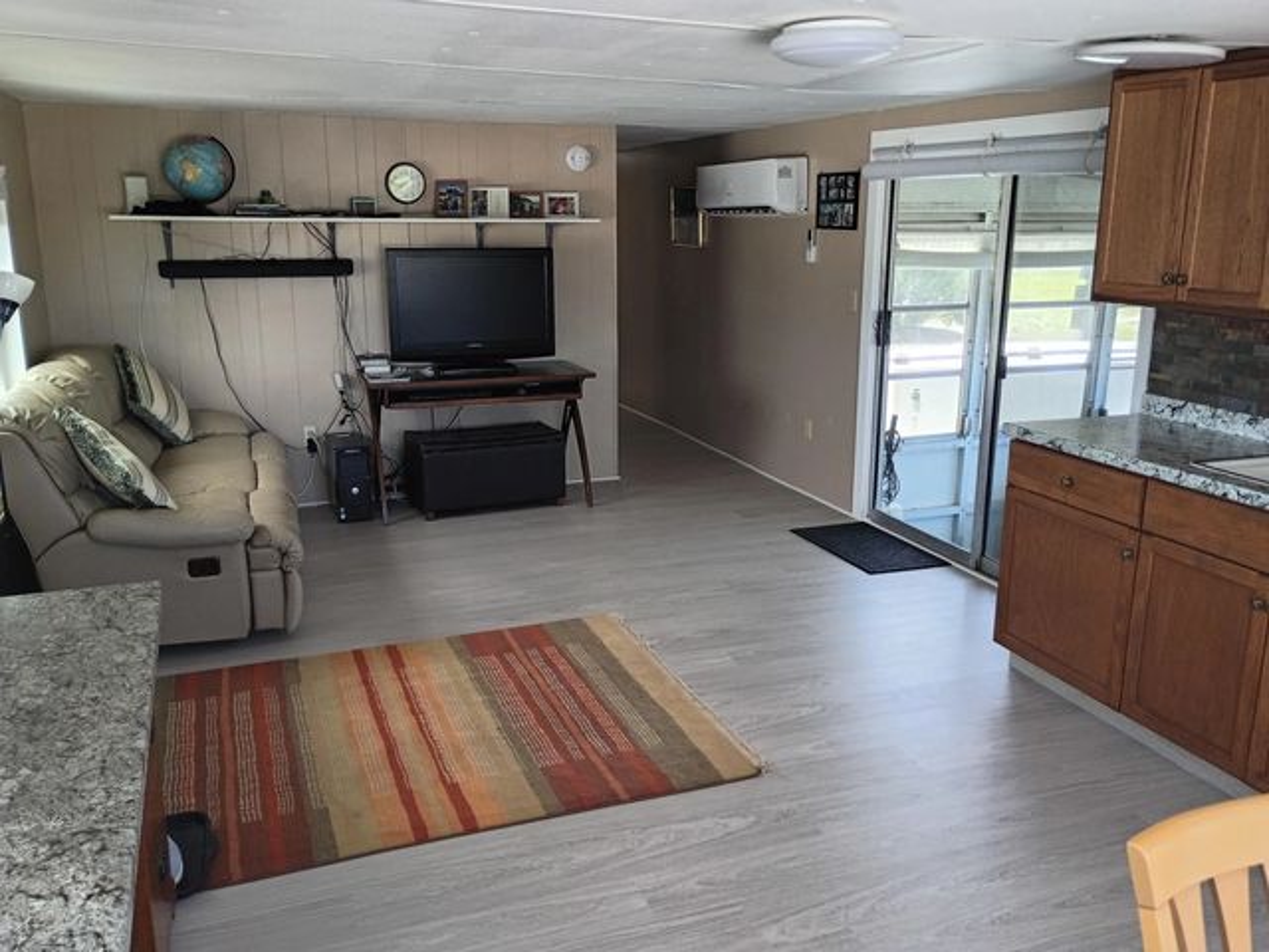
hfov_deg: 61.7
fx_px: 1063
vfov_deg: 48.2
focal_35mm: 29
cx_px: 634
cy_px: 476
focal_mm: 4.27
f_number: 1.8
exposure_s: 1/60
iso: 169
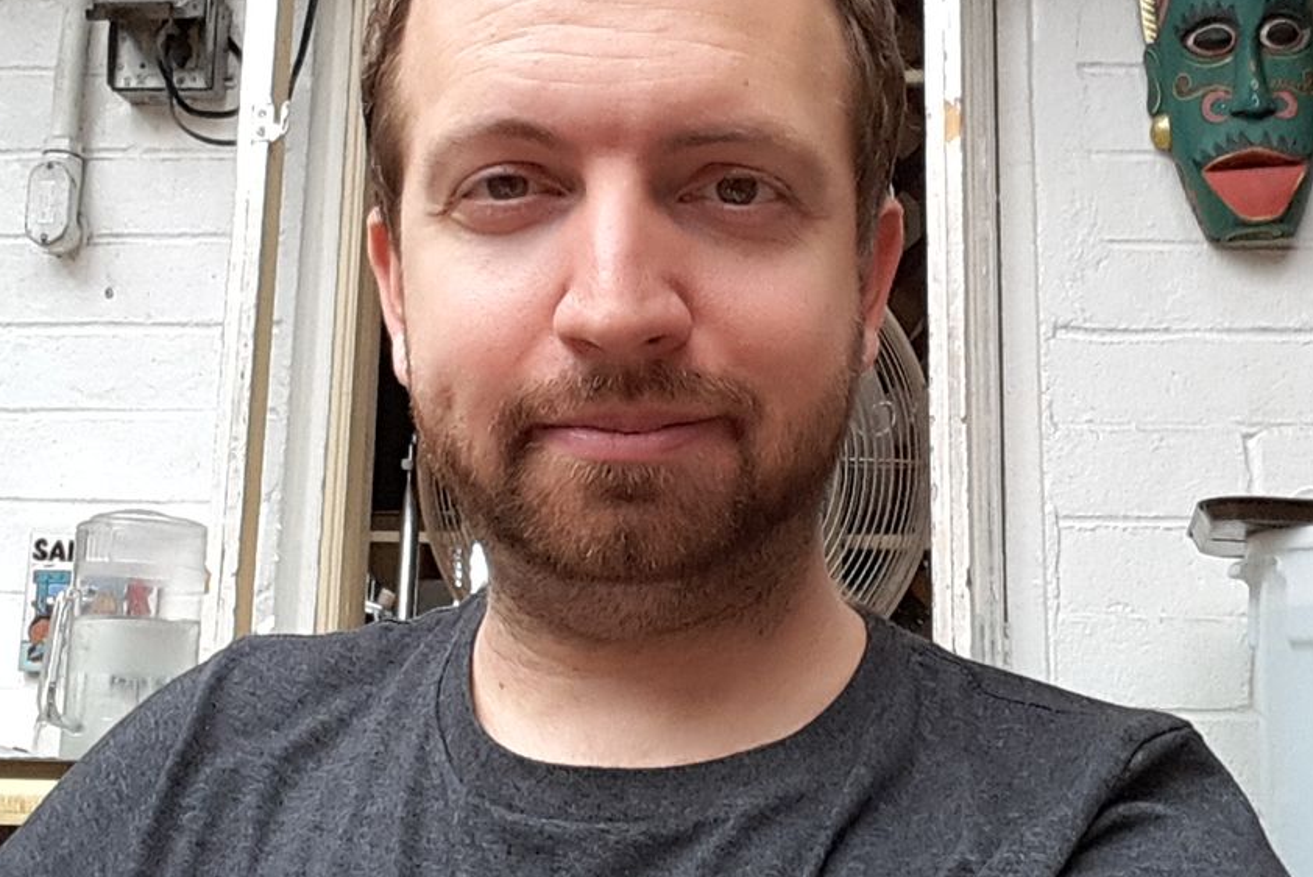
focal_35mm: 40
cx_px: 686
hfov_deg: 48.4
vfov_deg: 33.4
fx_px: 1459
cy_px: 368
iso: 50
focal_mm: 1.86
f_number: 2.2
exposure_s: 1/120
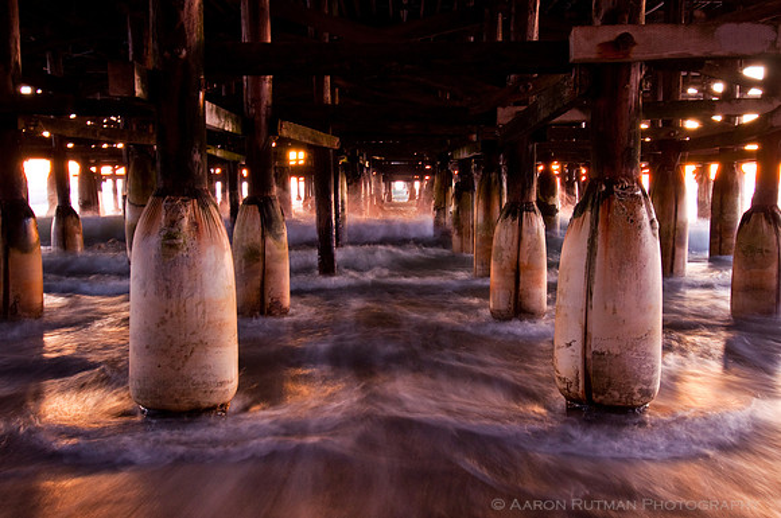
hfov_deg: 53.2
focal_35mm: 36
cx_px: 390
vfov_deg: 36.8
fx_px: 780
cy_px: 259
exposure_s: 1.6
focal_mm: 24
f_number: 4
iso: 200
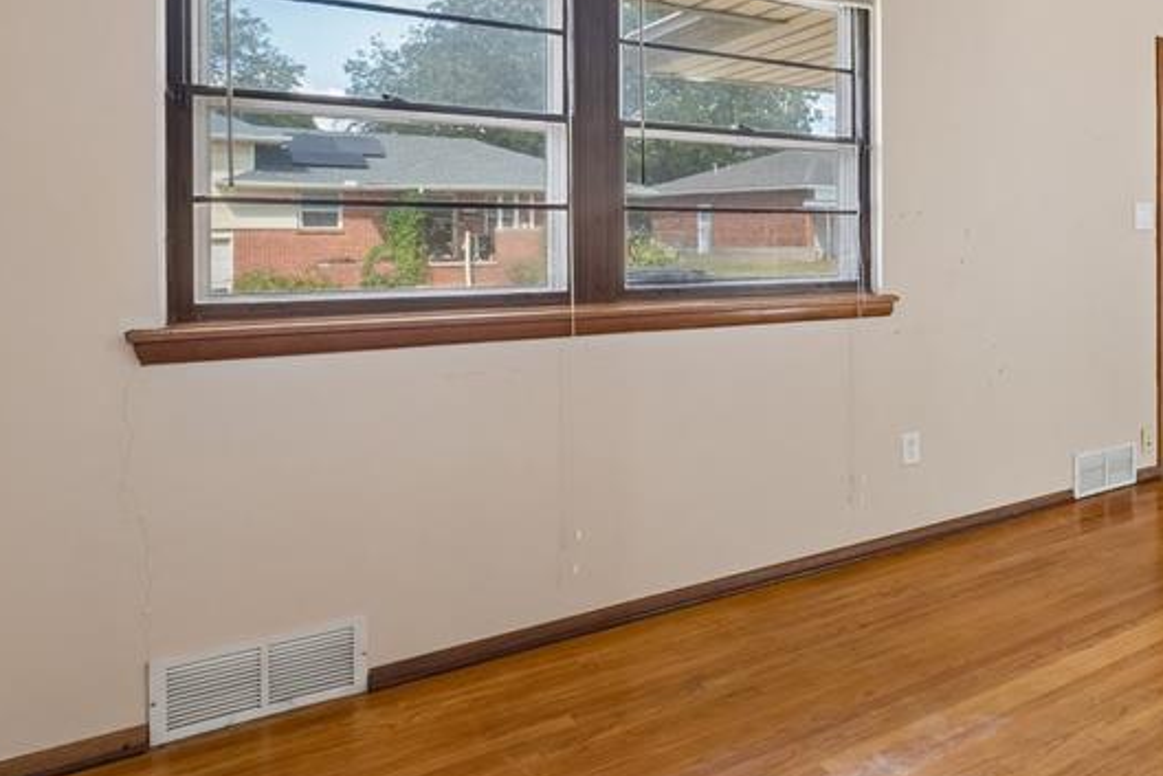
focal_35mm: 29
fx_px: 937
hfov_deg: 53.4
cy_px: 222
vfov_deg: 43.9
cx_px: 1100
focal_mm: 10
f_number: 8
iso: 200
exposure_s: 1/30
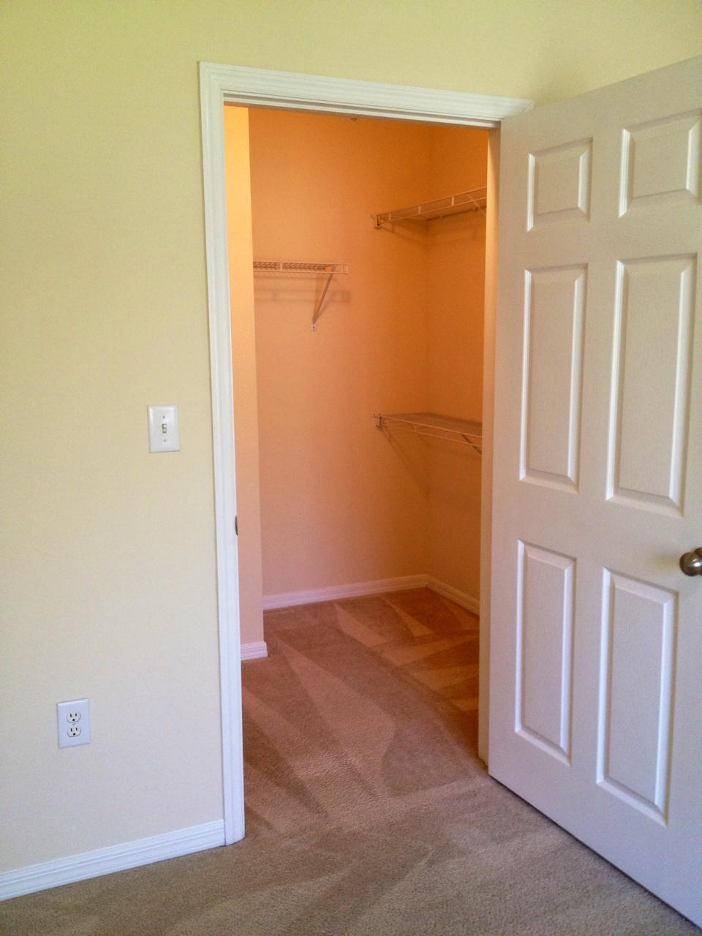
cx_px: 351
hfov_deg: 40.7
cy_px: 468
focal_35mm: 35
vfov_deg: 52.6
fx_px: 946
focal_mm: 4.28
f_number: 2.4
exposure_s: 1/20
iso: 125
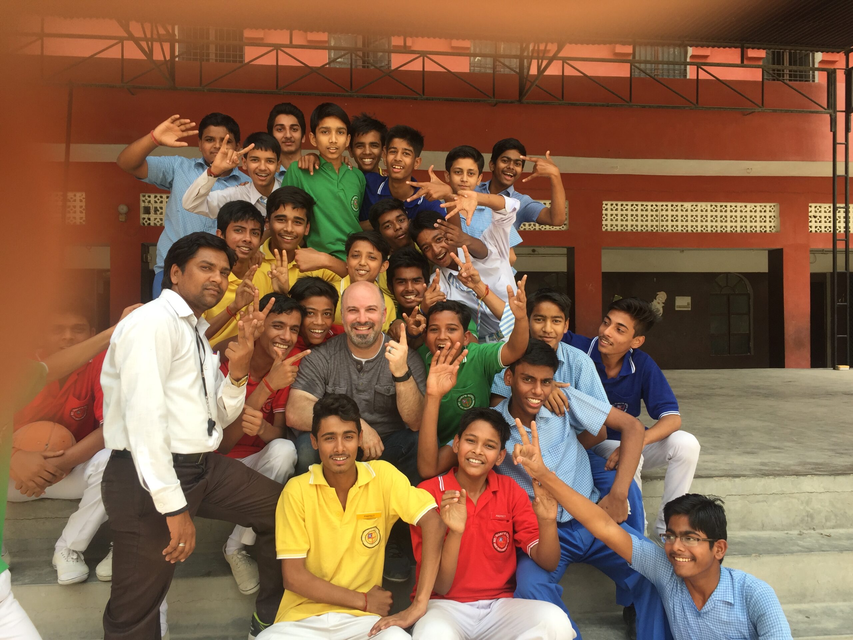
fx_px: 715
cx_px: 426
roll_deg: -0.9
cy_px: 320
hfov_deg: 61.7
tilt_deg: +1.9
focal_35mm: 29
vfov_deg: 48.2
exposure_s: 1/377
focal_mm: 4.15
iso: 32
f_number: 2.2
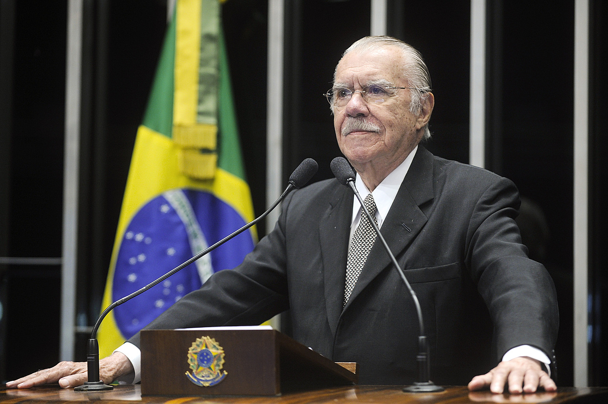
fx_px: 1857
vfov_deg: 12.4
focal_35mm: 110
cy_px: 202
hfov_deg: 18.6
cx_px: 304
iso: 1600
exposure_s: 1/125
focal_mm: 110
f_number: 5
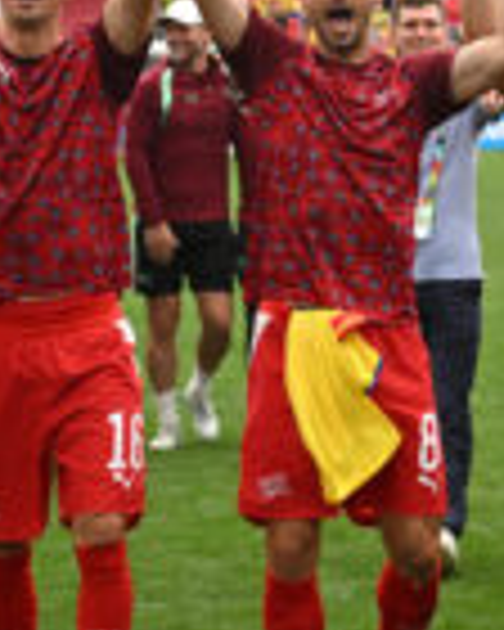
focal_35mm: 251
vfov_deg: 7.7
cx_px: 486
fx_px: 4680
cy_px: 160
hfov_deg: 6.1
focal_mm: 56
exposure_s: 1/2000
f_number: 2.8
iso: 1000
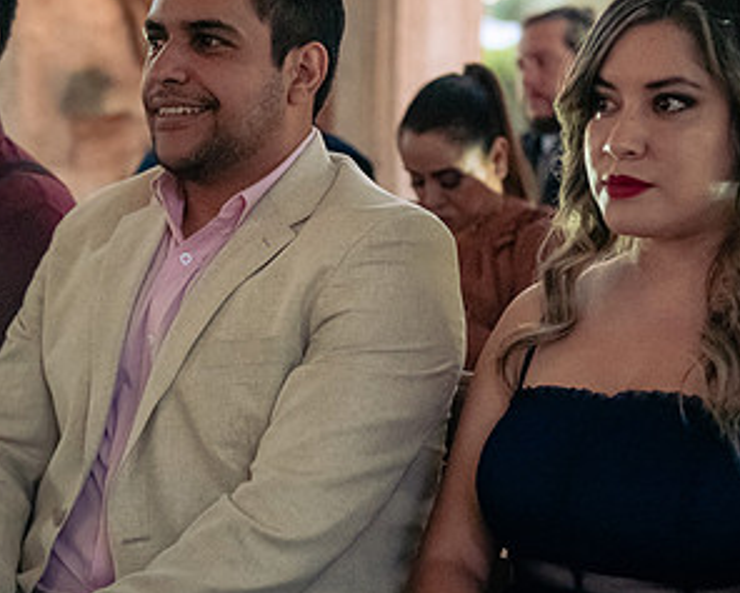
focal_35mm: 92
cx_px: 305
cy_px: 264
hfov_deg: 20.8
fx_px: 2016
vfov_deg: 16.7
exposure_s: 1/125
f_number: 2.8
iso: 6400
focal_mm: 50
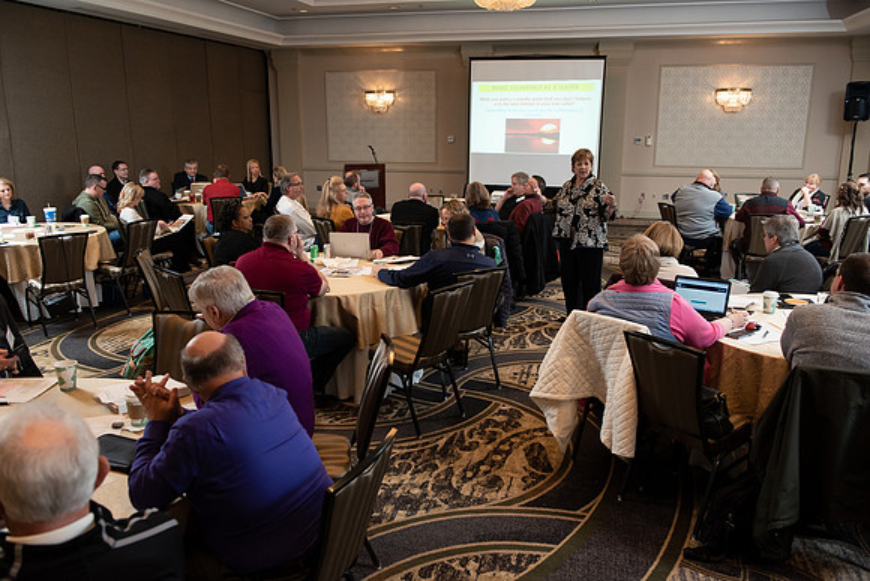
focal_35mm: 29
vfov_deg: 45.0
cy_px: 290
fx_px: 701
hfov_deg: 63.6
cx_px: 435
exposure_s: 1/160
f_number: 5
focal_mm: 29
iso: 1250
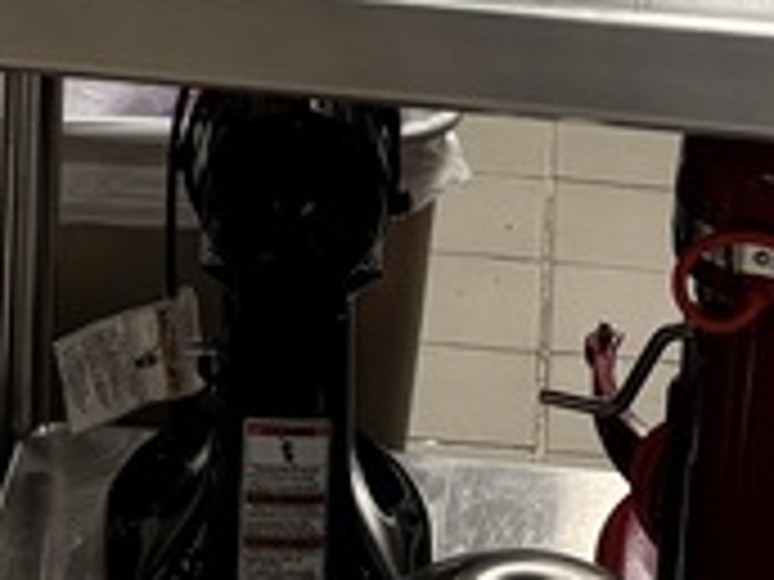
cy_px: -886
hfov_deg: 12.7
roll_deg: -1.0
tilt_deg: -9.9
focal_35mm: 155
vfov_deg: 8.6
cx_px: 194
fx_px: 3466
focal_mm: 5.96
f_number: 1.6
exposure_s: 1/60
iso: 125
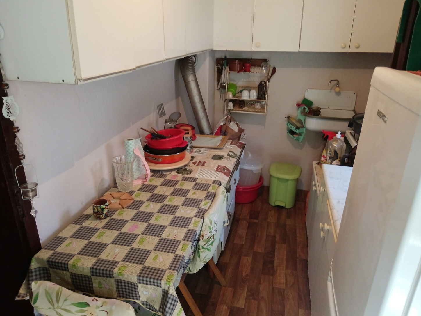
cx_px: 210
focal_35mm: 27
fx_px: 328
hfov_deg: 65.3
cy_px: 158
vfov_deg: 51.4
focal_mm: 4.95
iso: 1000
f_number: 1.9
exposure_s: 1/50
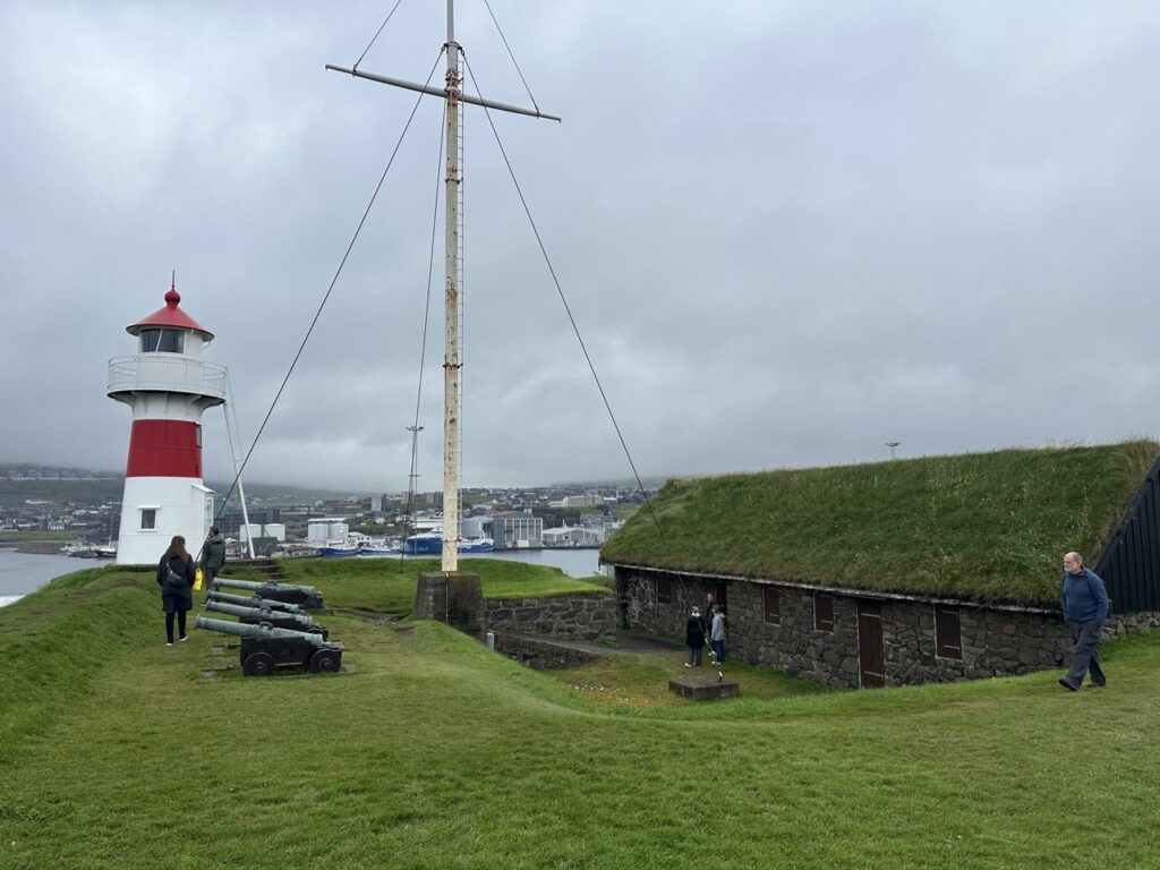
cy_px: 435
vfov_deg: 56.8
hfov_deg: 71.6
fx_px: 804
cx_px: 580
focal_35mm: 24
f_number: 1.78
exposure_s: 1/2070
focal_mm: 6.86
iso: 80
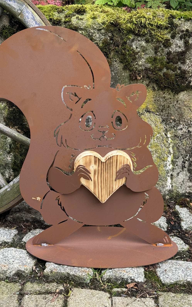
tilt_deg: -17.2
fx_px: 427
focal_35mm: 51
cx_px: 82
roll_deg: +0.1
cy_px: 154
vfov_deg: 39.6
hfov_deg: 25.3
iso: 64
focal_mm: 6.76
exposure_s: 1/196
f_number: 1.78
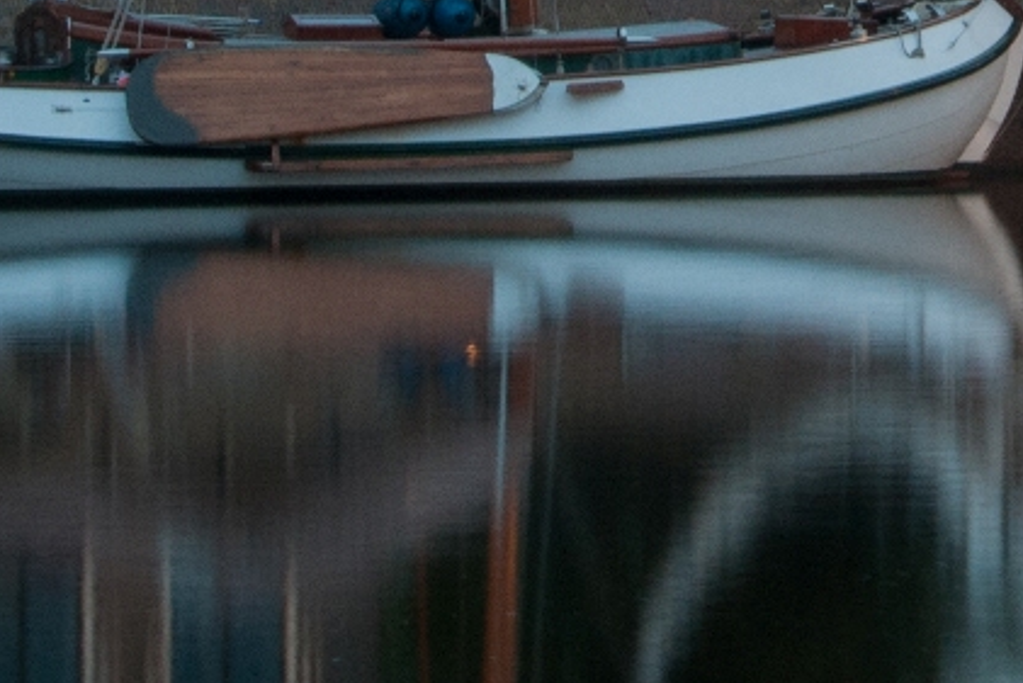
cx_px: 955
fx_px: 8243
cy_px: -690
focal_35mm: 290
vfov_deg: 4.7
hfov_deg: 7.1
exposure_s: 10
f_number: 22
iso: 200
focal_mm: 38
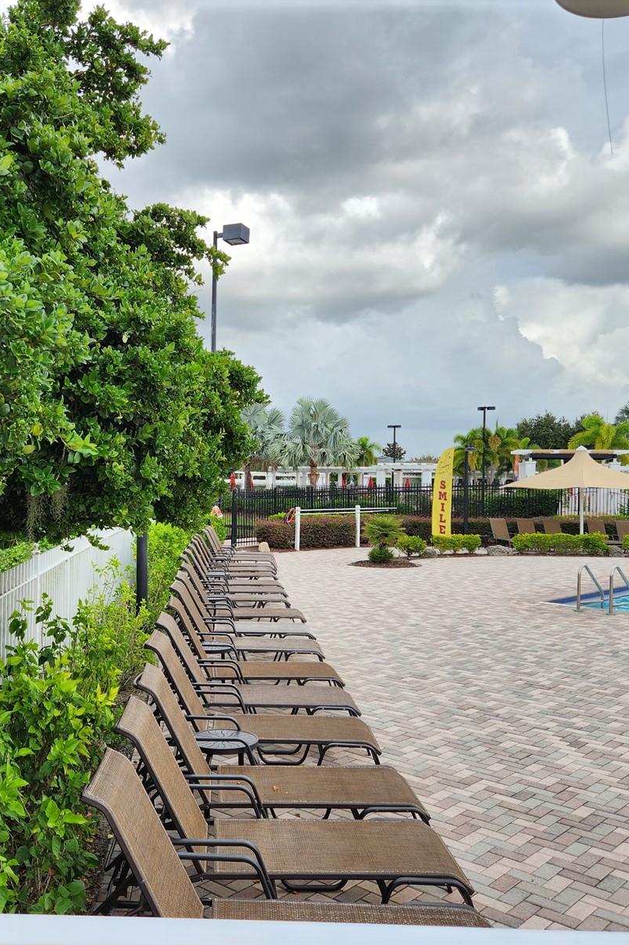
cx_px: 212
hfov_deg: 40.6
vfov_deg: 58.7
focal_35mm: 32
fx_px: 839
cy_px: 472
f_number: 1.8
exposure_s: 1/912
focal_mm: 5.4
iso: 20
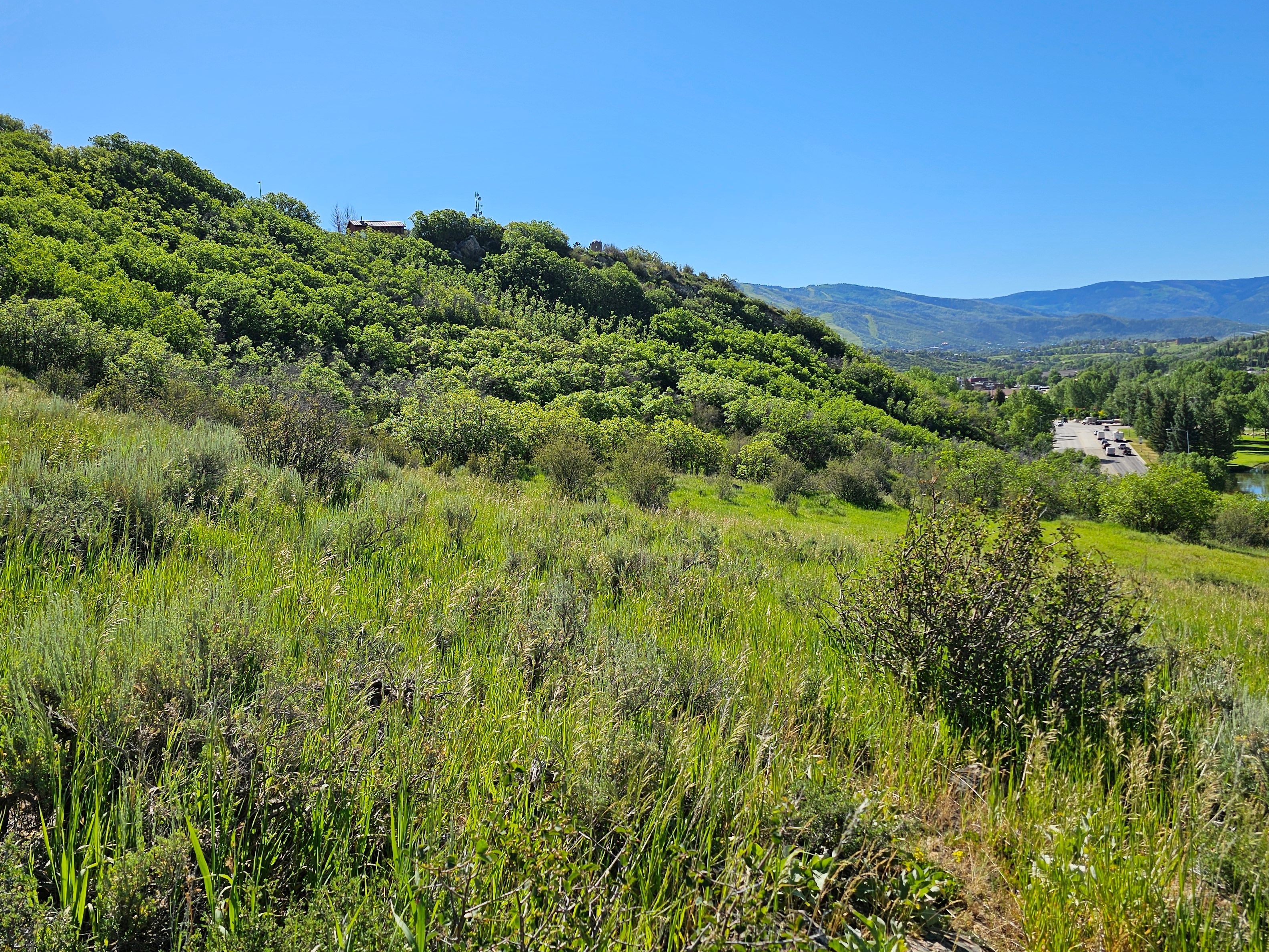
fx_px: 1063
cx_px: 516
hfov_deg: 61.2
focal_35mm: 29
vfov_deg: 48.1
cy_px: 419
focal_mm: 6.3
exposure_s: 1/952
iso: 10
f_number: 1.7
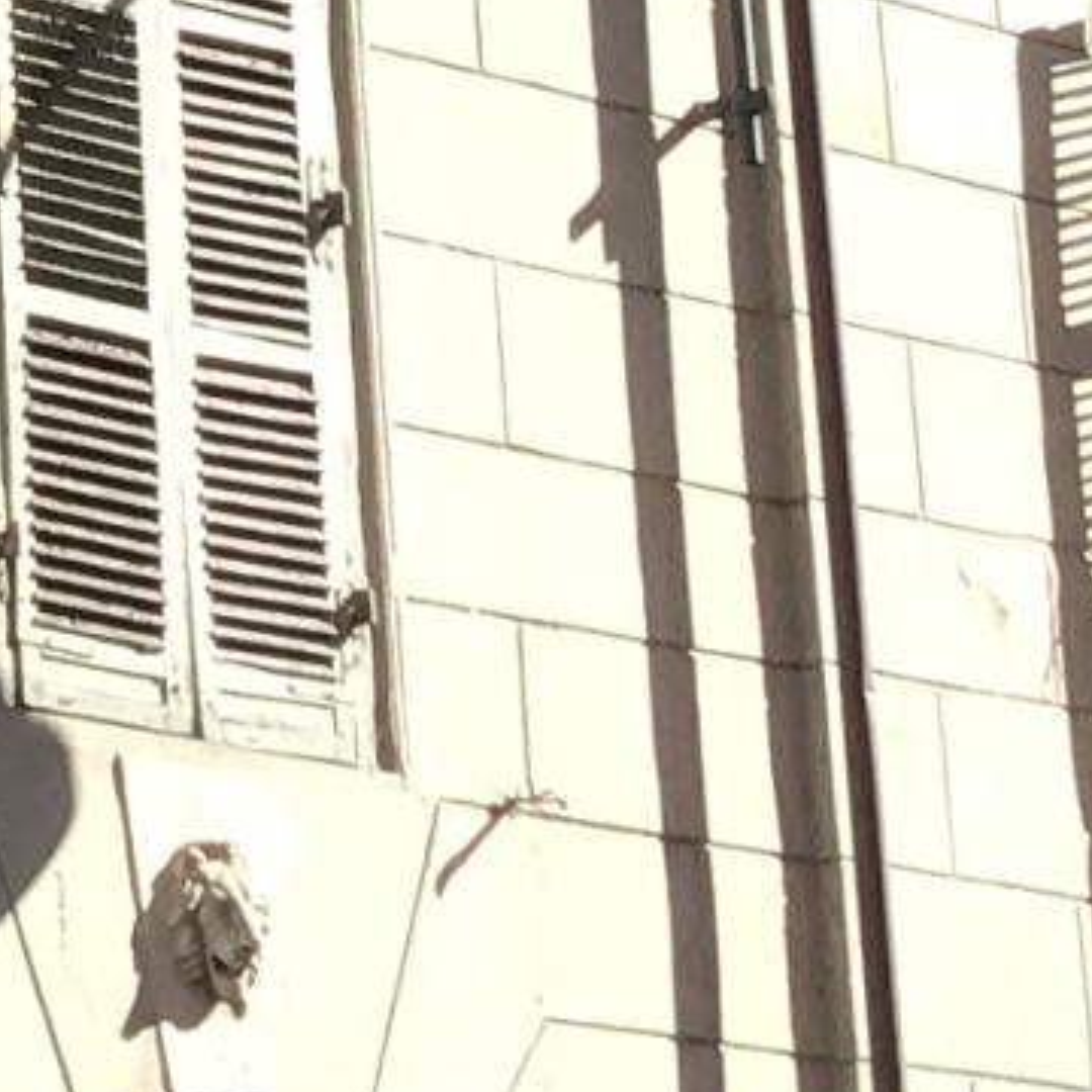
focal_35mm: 213
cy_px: -1068
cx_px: -1592
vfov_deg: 7.9
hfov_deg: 7.6
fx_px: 7602
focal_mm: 3.3
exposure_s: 1/377
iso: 25
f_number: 2.4
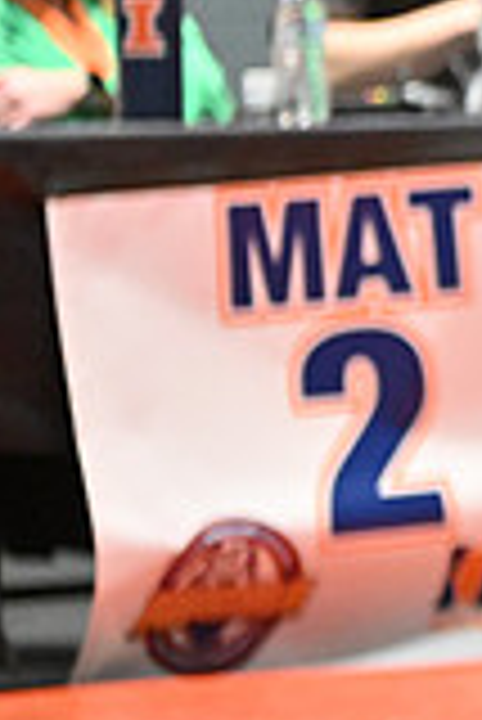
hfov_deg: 2.7
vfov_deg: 4.1
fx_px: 10160
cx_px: 1302
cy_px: 110
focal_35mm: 507
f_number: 2.8
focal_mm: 140
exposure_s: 1/1000
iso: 6400
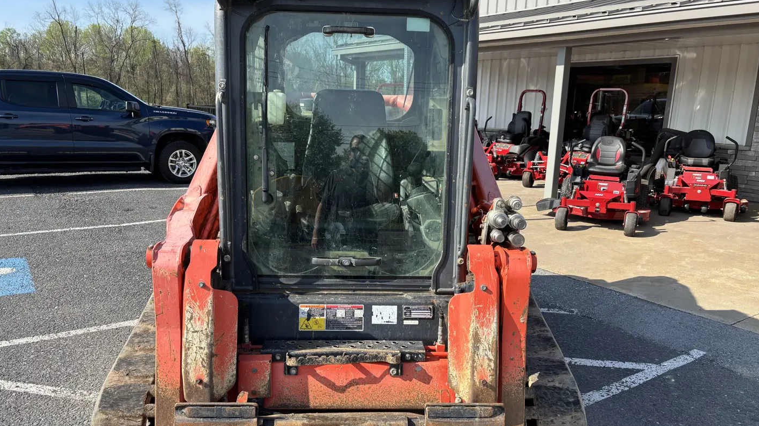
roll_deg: -1.7
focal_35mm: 29
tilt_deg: -13.9
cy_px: 242
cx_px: 378
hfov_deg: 66.1
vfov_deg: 40.1
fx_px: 584
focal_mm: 5.96
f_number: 1.6
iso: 50
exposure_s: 1/1418
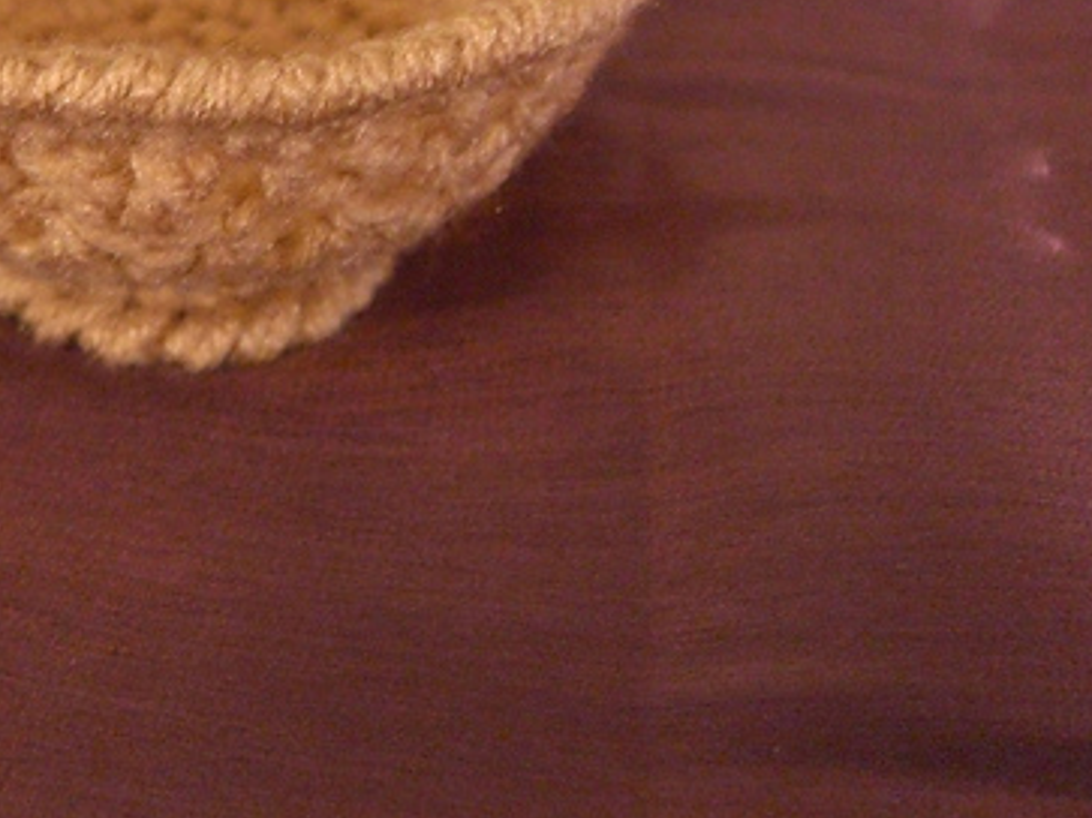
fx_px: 2113
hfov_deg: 28.3
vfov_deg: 21.6
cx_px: 190
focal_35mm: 67
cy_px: 126
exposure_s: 1/20
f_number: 2.8
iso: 800
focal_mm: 7.9
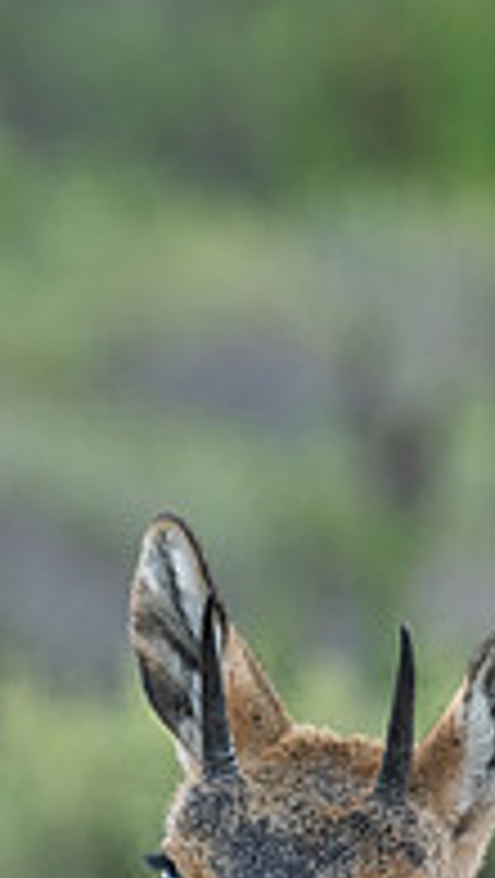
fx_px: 33692
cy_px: 828
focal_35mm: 1447
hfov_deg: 0.8
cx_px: 184
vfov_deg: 1.5
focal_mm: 600
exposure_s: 1/200
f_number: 5.6
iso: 2000
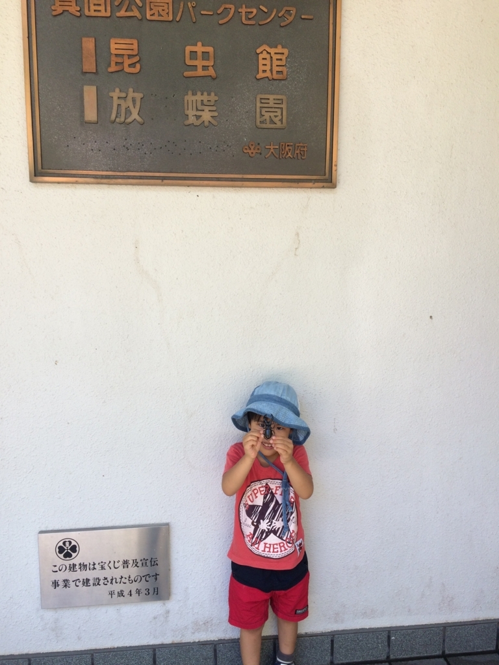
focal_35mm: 29
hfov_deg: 48.2
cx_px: 250
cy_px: 332
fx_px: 557
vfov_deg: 61.7
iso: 32
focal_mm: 4.15
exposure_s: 1/130
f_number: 2.2
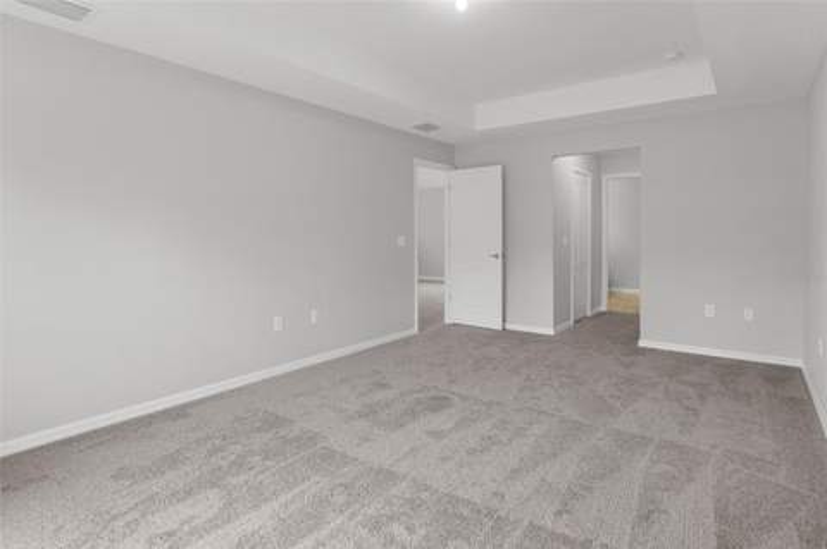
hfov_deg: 85.5
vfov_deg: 63.1
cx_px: 414
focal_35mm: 20
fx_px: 447
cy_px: 274
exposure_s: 1/13
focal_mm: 13
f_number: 8
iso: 640
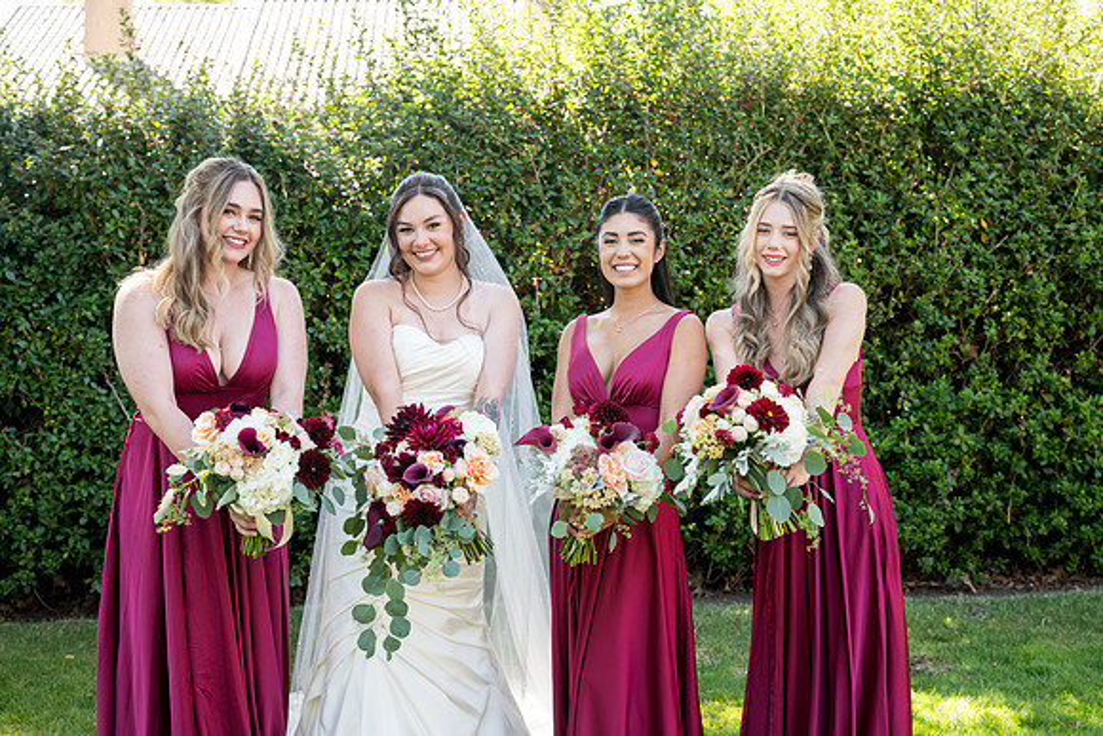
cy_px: 368
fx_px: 1471
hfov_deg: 41.1
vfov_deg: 28.1
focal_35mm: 48
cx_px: 552
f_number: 4
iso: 640
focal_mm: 48
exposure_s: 1/320
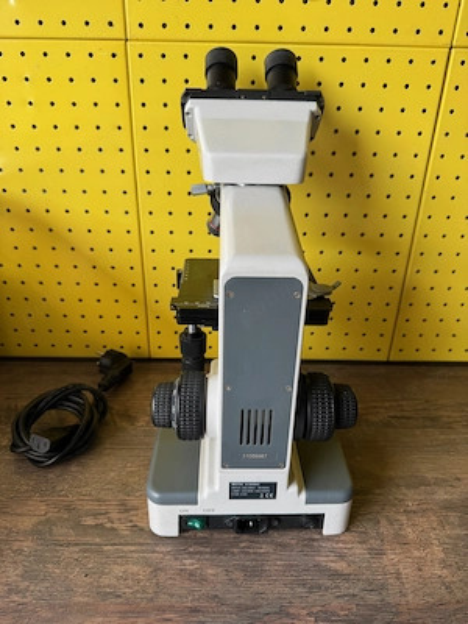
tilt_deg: -26.1
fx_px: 433
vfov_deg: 71.6
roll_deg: -1.2
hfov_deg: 56.8
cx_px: 234
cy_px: 312
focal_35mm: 24
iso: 64
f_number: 1.78
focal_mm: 6.76
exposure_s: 1/271
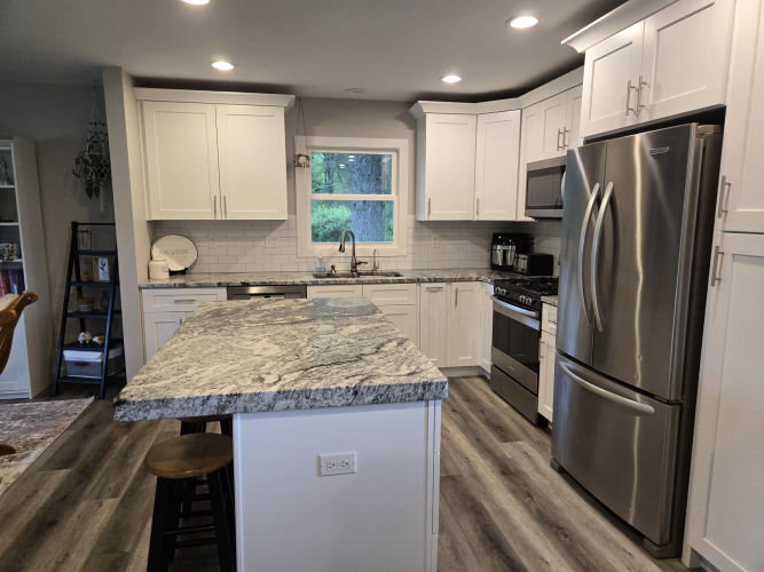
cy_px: 286
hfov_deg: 73.9
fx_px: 508
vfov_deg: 58.9
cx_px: 382
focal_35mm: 23
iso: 250
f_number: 1.8
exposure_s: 1/120
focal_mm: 5.4
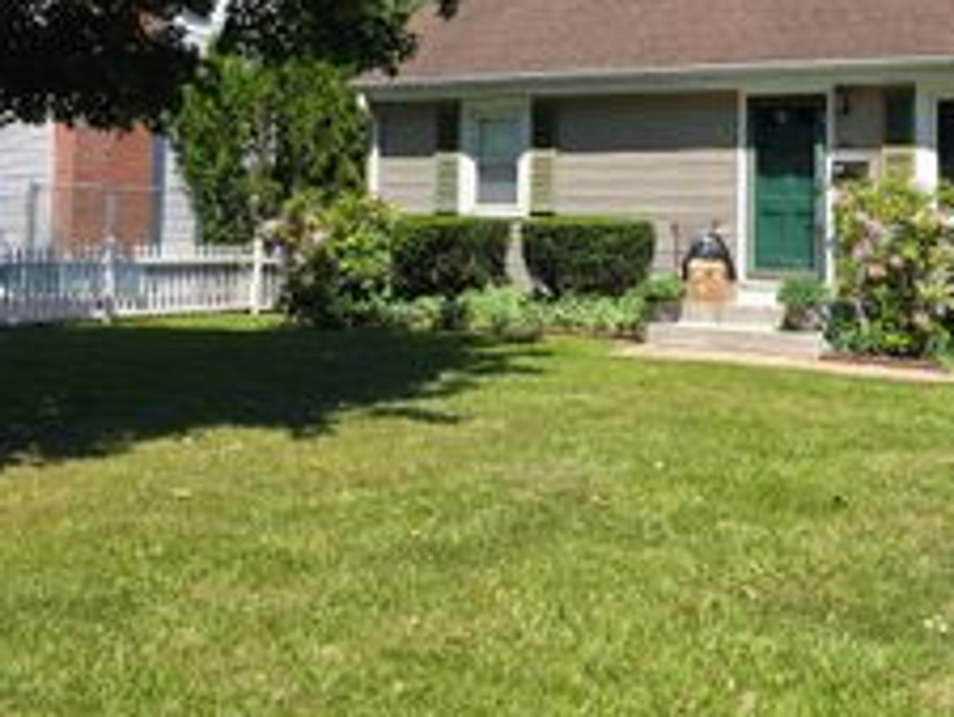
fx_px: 1406
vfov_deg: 27.8
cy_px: 104
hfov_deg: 37.0
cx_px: 653
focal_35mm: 51
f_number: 1.7
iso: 80
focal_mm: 6.25
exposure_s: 1/4539
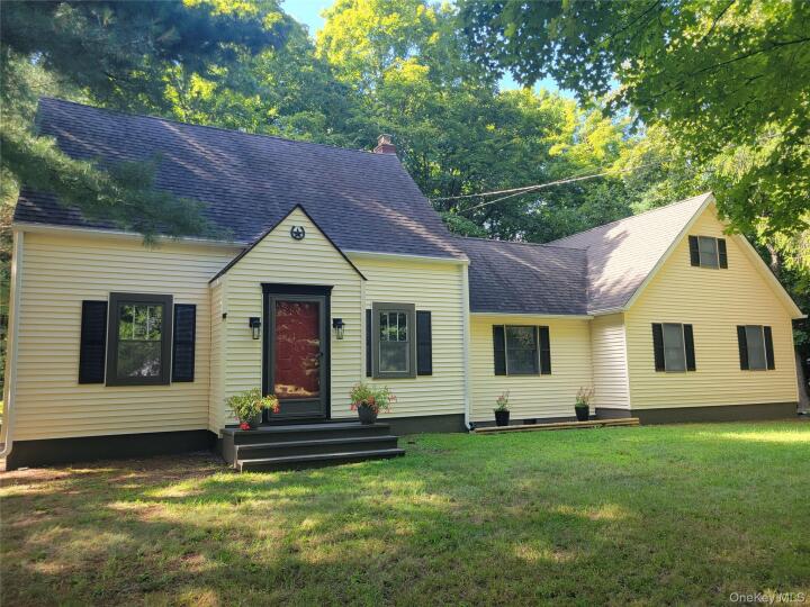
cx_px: 405
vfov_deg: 53.1
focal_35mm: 26
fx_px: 608
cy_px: 304
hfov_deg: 67.3
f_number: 1.8
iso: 40
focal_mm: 5.4
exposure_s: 1/155
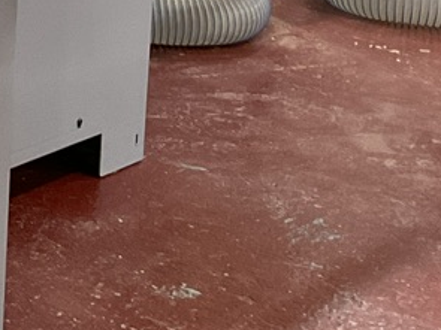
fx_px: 1605
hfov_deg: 14.0
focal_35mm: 126
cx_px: -338
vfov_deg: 11.2
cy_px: -185
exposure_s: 1/50
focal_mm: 3
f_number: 1.8
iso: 80
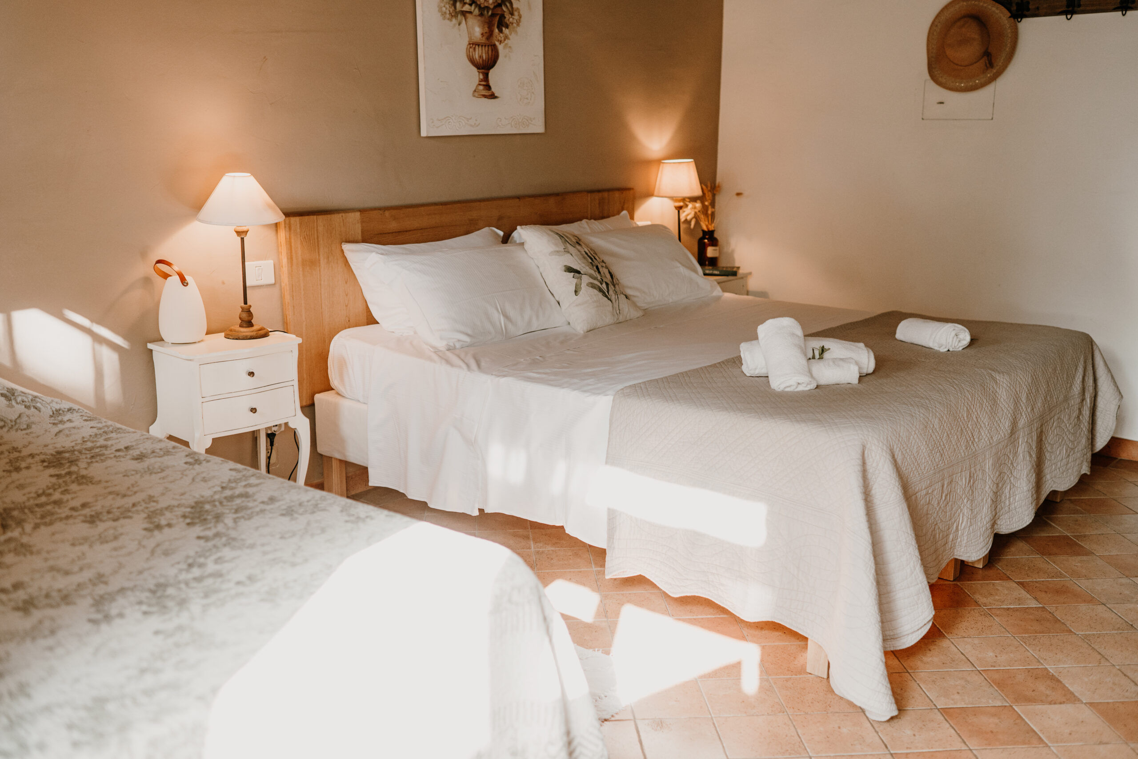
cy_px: 380
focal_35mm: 35
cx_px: 569
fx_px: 1106
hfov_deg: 54.4
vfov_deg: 37.9
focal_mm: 35
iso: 640
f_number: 2.2
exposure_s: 1/500
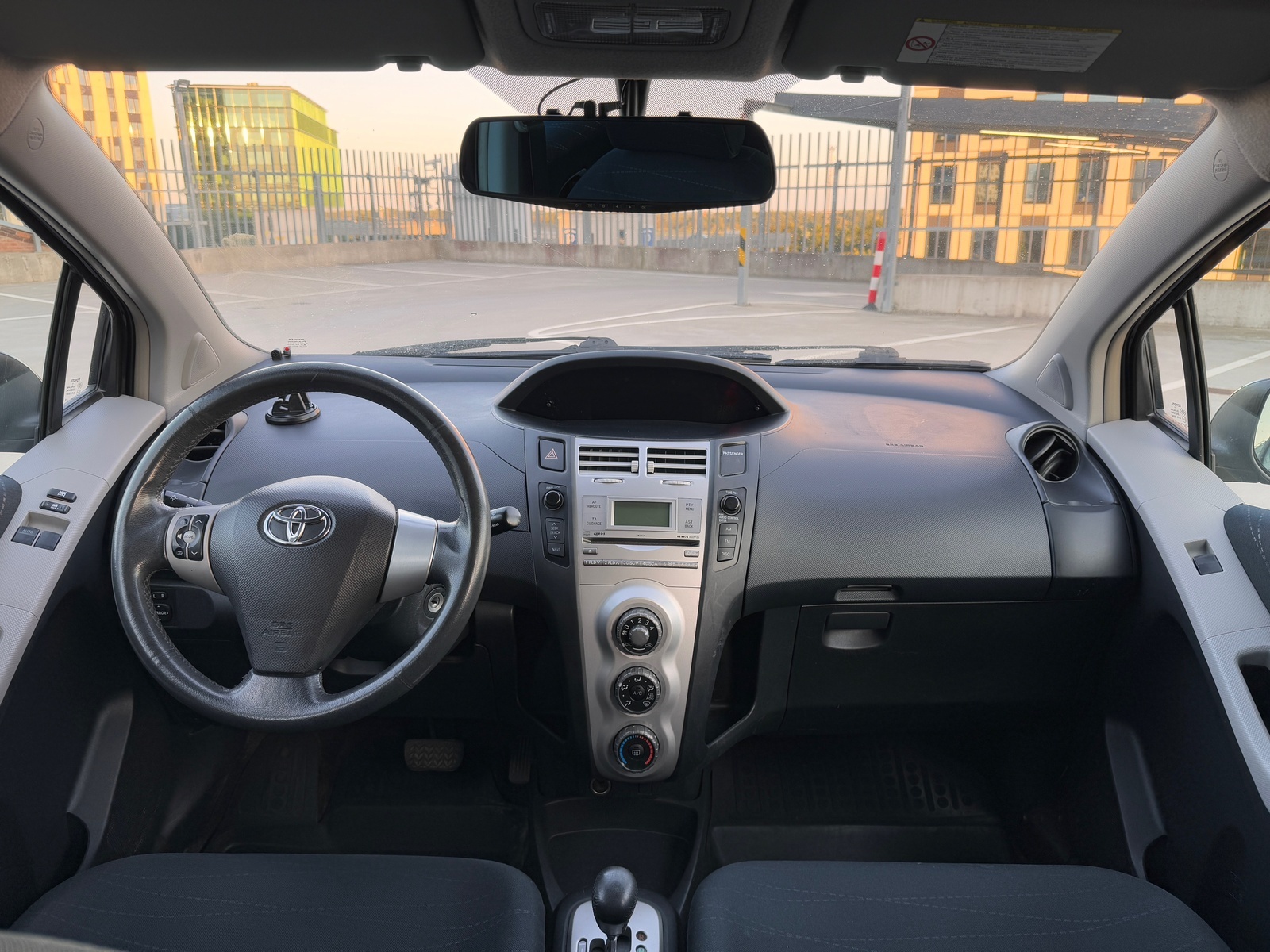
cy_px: 476
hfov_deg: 71.6
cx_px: 635
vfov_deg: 56.8
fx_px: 881
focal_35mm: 24
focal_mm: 6.76
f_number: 1.78
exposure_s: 1/100
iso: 64
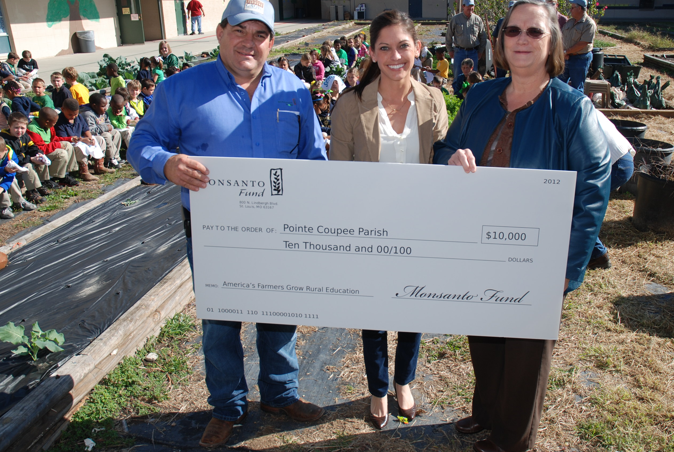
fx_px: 582
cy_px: 221
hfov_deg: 60.1
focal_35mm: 31
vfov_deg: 42.5
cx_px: 357
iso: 100
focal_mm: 18
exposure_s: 1/200
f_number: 7.1
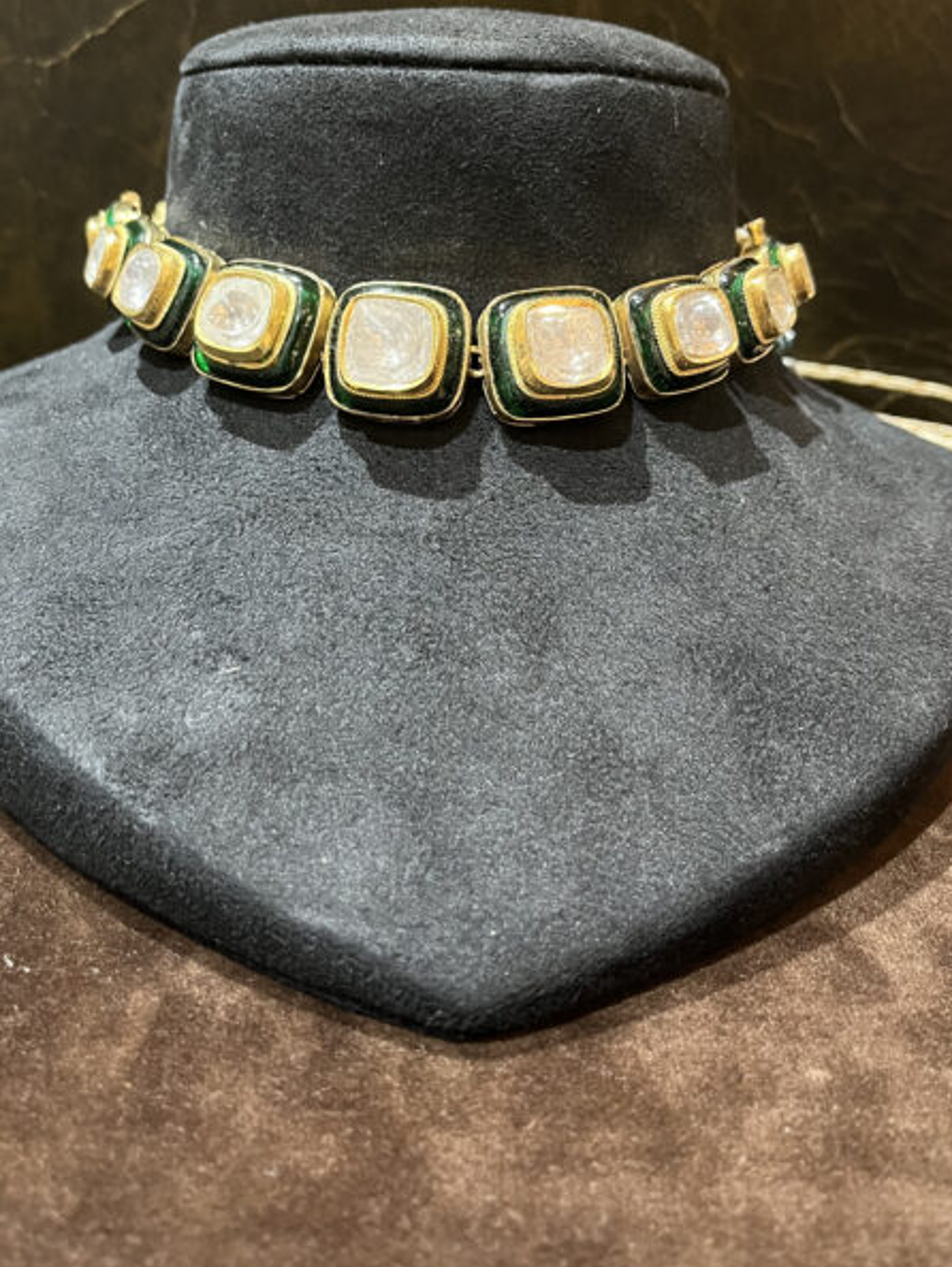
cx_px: 435
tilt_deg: -23.0
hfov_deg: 40.7
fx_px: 1282
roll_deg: -1.2
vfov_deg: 52.1
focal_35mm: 35
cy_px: 478
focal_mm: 5.1
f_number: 1.6
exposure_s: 1/25
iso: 500
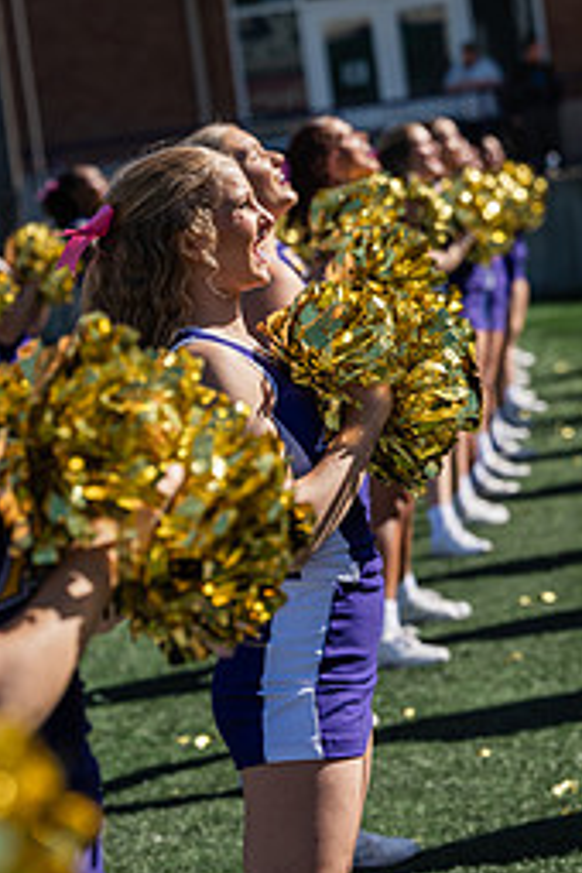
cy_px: 431
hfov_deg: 10.1
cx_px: 140
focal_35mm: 136
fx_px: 3298
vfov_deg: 15.1
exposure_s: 1/1250
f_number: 3.5
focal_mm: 77
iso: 125
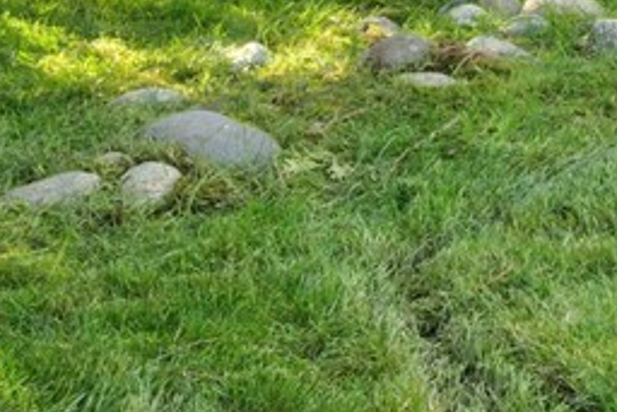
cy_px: -881
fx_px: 3412
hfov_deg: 9.3
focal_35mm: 199
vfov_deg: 6.3
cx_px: 1474
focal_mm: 30
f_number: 8
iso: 200
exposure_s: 1/13
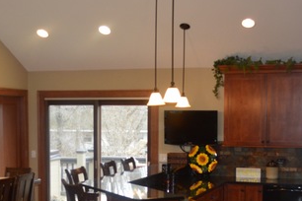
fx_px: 579
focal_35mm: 69
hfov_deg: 29.2
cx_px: 133
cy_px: 172
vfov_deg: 19.4
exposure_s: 1/60
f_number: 4
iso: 640
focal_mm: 22
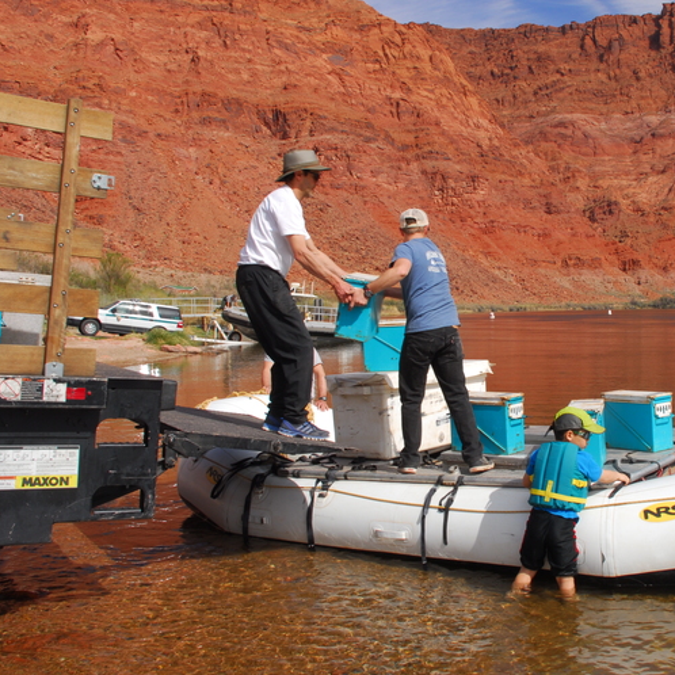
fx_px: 905
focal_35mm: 41
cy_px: 342
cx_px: 503
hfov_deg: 39.8
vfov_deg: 40.9
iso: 125
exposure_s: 1/100
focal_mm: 20
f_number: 13
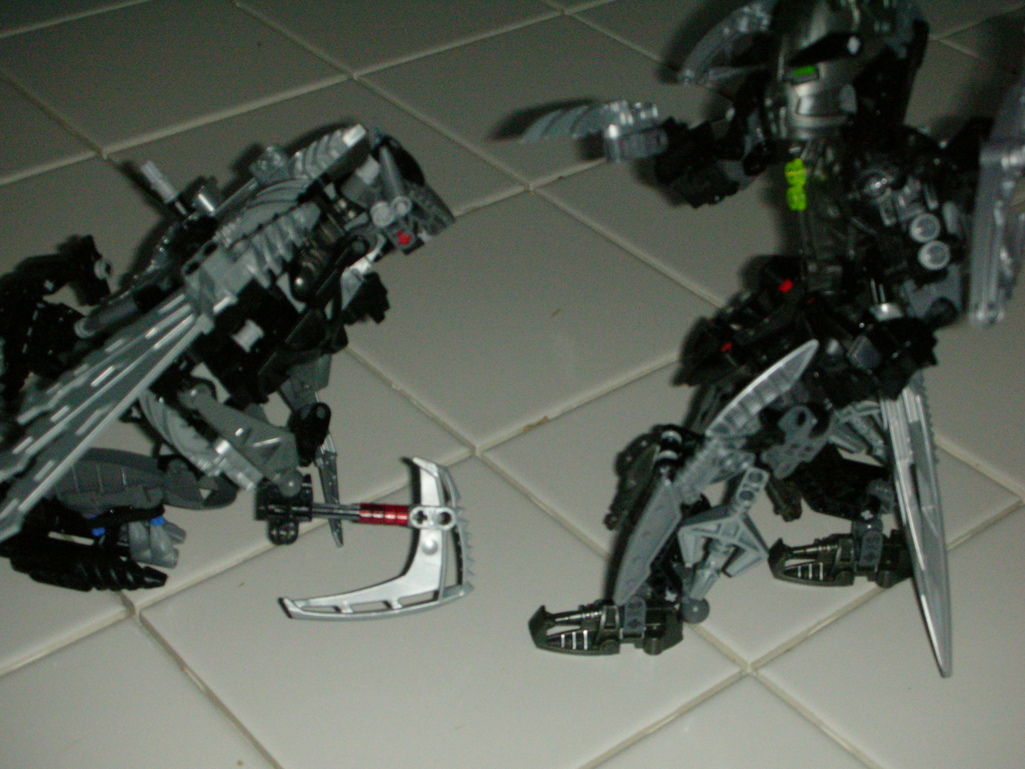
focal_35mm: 61
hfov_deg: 31.7
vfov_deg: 24.0
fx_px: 1806
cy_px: 384
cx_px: 512
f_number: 4
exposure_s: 1
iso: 200
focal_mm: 10.1
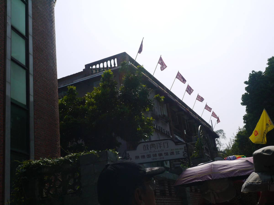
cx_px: 137
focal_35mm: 44
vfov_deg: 32.9
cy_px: 102
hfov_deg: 42.9
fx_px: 348
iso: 160
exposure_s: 1/500
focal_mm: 22
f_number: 11
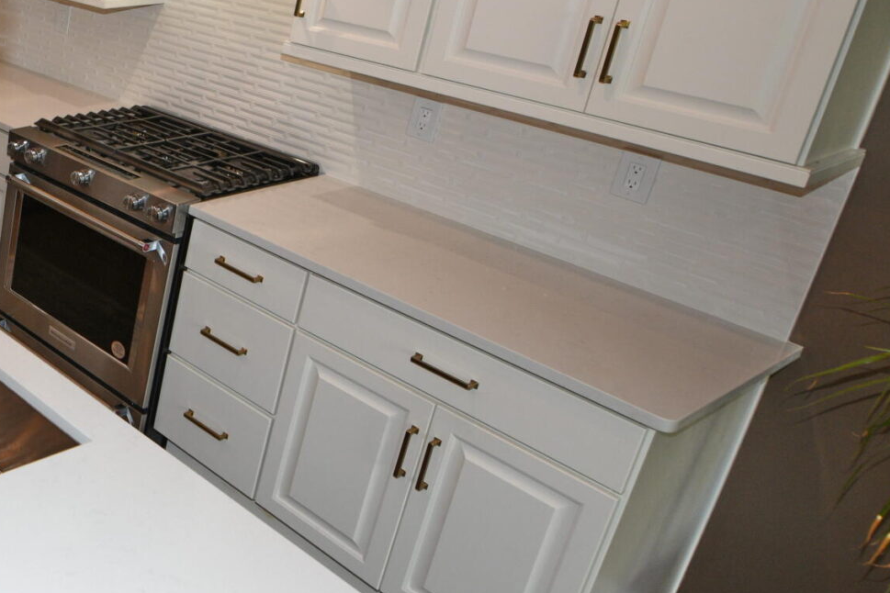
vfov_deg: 35.1
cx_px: -220
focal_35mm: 37
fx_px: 915
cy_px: 146
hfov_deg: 37.0
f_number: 5.6
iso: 400
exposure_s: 1/80
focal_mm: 14
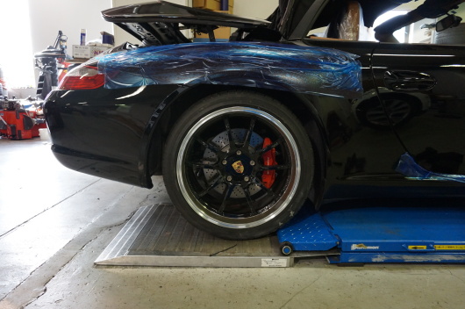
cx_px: 232
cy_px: 154
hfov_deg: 73.8
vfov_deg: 53.0
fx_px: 310
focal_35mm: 24
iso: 1600
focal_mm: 16
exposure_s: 1/160
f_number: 4
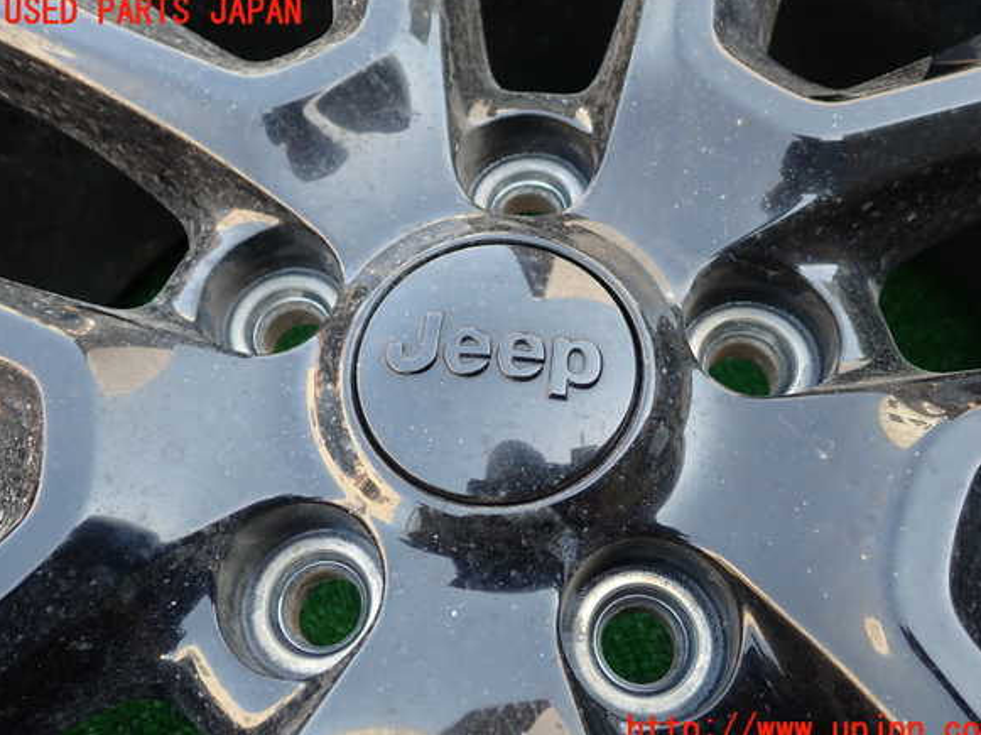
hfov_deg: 58.4
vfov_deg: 45.4
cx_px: 501
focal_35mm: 31
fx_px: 878
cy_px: 372
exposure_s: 1/100
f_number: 2.3
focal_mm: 5.4
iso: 100
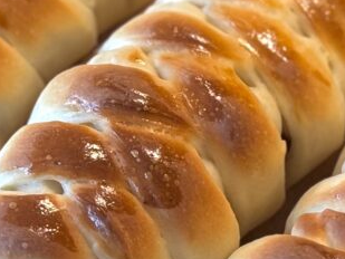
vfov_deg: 9.3
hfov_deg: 12.4
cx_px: 97
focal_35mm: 159
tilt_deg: -52.7
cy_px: 122
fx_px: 1585
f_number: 1.78
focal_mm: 6.76
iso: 80
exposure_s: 1/50
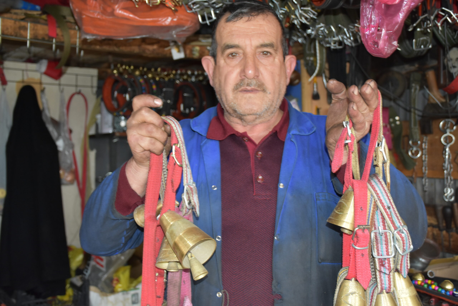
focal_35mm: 45
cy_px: 153
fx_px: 572
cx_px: 229
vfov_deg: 29.9
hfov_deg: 43.6
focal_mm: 30
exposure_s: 1/60
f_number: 4
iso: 1100
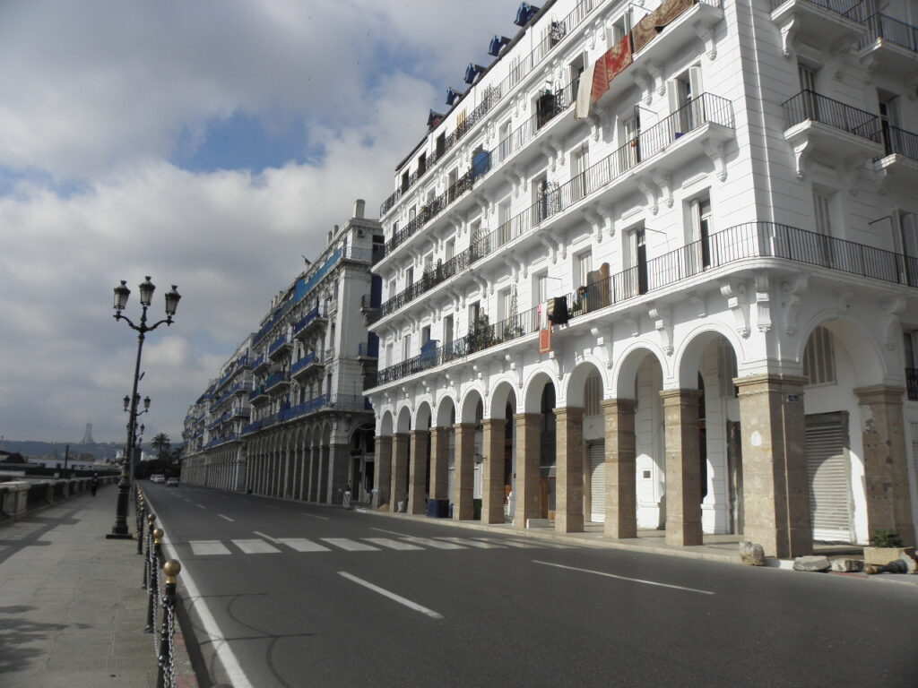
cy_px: 344
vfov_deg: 53.1
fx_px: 690
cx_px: 459
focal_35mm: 26
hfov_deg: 67.3
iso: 64
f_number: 5.6
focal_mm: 4.6
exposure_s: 1/640
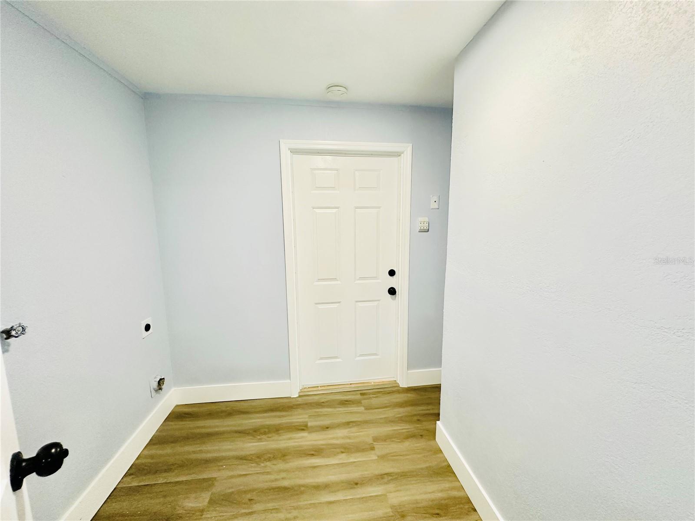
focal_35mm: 14
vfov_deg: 85.7
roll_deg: +0.3
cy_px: 260
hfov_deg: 102.1
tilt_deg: -7.7
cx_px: 348
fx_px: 281
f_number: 2.2
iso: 250
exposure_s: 1/120
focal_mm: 2.22
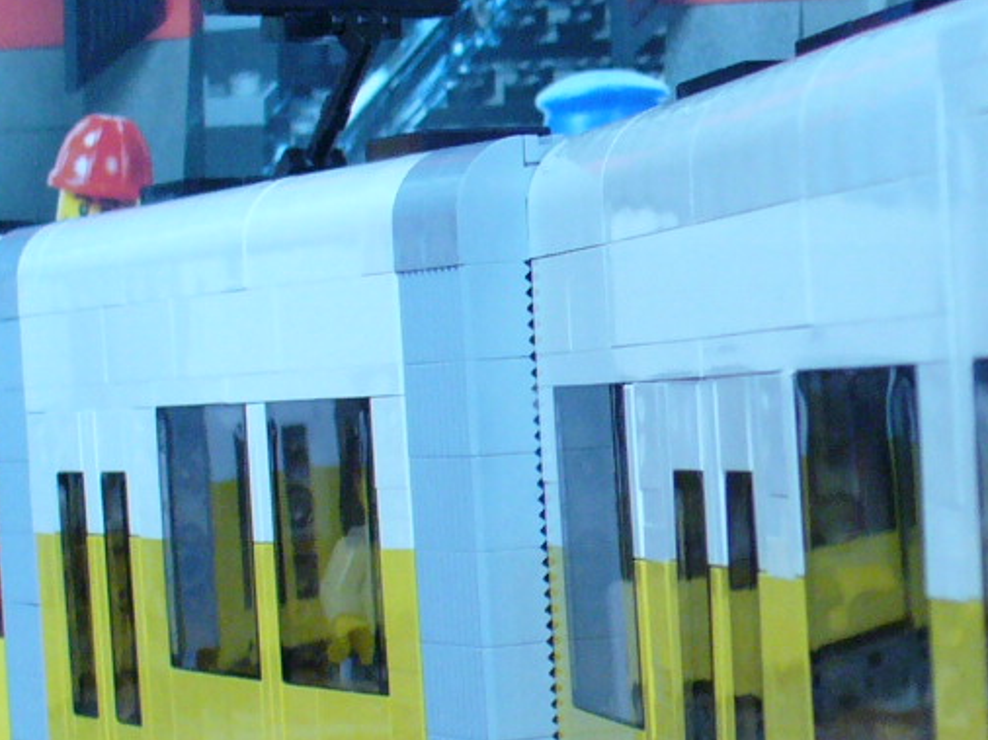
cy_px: 631
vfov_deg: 12.6
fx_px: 3338
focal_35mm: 117
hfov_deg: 16.5
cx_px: 970
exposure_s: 1/15
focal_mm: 6.1
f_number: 2.8
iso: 200
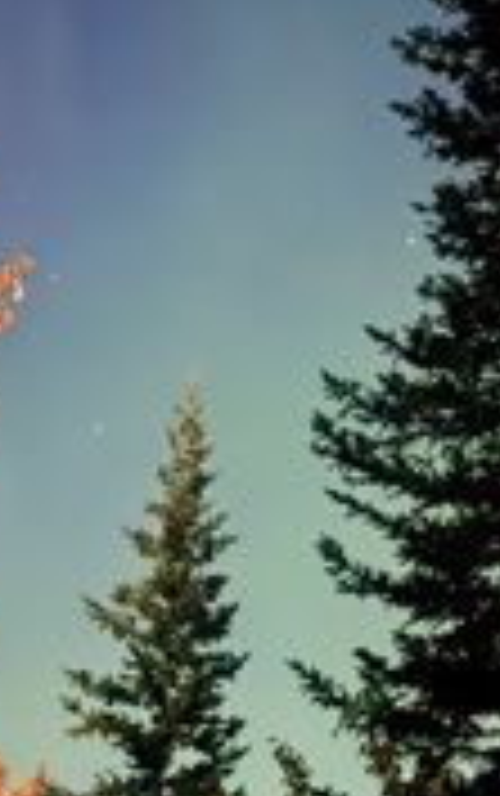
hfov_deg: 14.2
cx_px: 216
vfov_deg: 22.5
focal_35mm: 92
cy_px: 274
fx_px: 2001
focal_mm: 6.76
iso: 10000
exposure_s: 1
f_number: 1.78
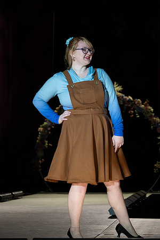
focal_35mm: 146
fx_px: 971
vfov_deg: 14.1
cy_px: 115
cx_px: 80
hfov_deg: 9.4
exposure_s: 1/400
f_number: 5.6
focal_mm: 93
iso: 1250
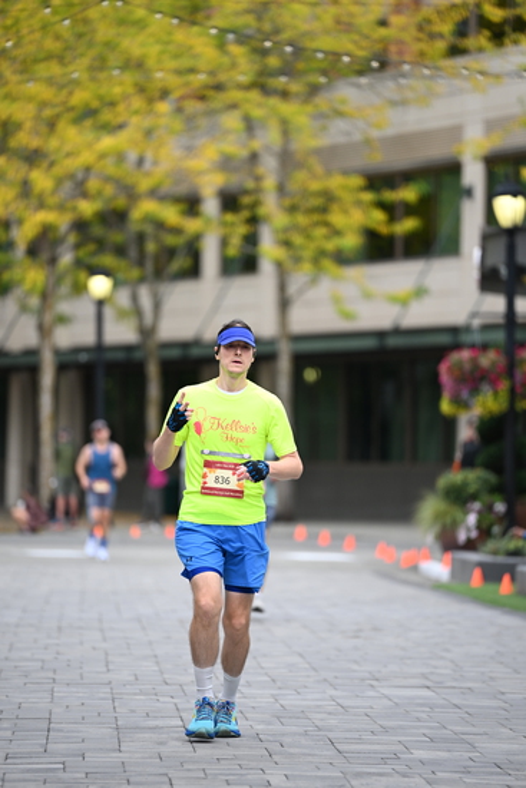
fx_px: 4380
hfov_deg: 6.9
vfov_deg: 10.3
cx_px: 263
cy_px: 394
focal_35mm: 200
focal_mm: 200
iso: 640
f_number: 2.8
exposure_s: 1/2000
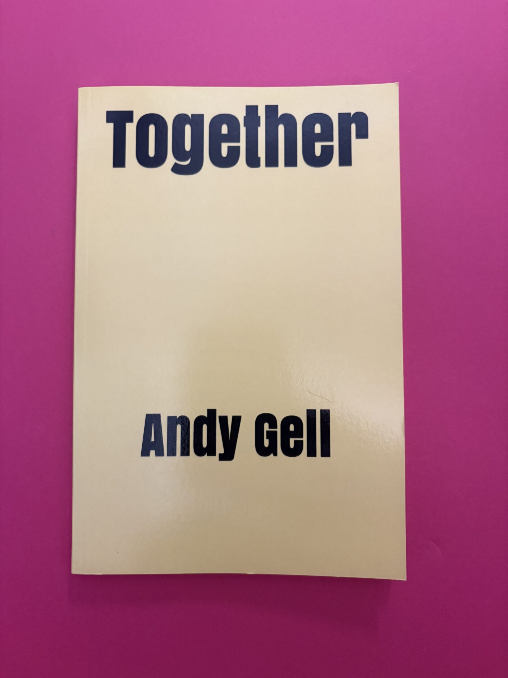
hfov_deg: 53.1
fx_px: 509
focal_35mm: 26
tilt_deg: -88.1
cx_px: 254
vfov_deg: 67.3
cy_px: 339
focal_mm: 5.96
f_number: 1.6
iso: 320
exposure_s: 1/50
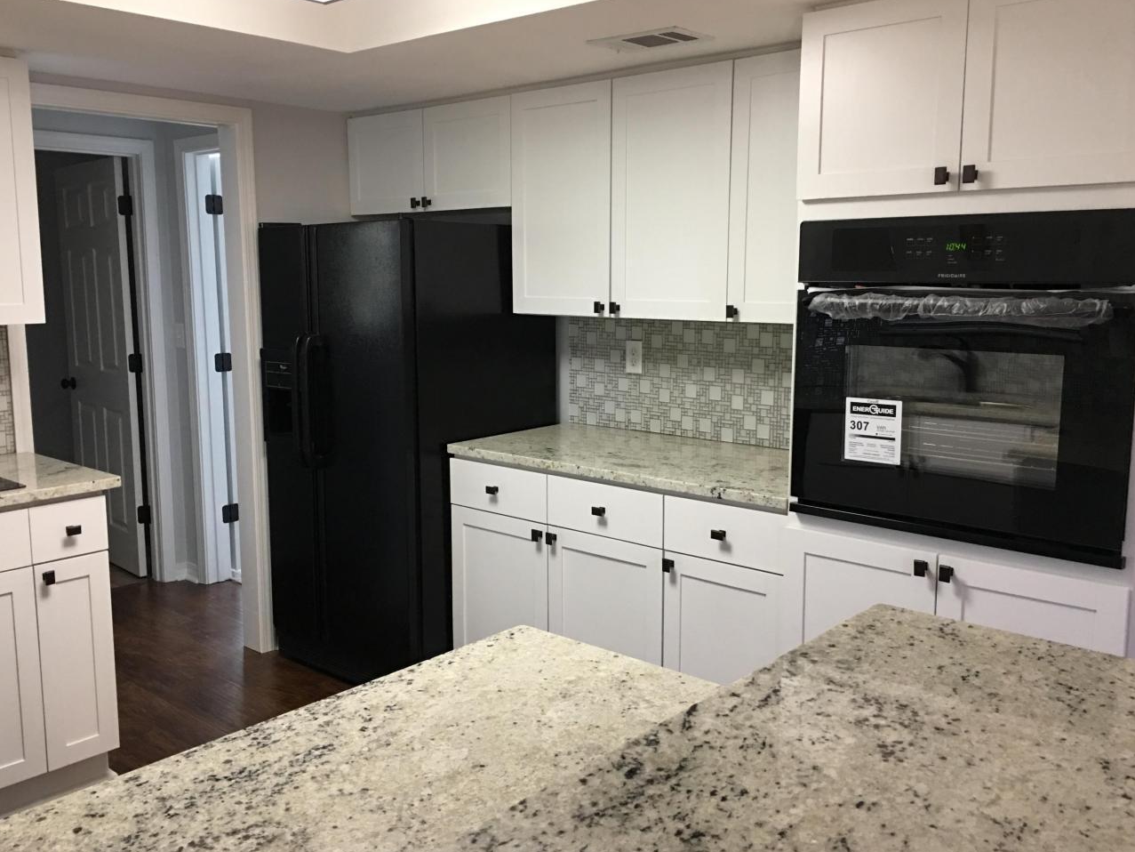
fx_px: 1017
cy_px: 430
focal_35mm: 31
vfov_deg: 45.4
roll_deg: -0.2
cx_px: 564
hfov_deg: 58.3
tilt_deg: -7.3
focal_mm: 4.15
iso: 80
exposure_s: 1/15
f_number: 2.2
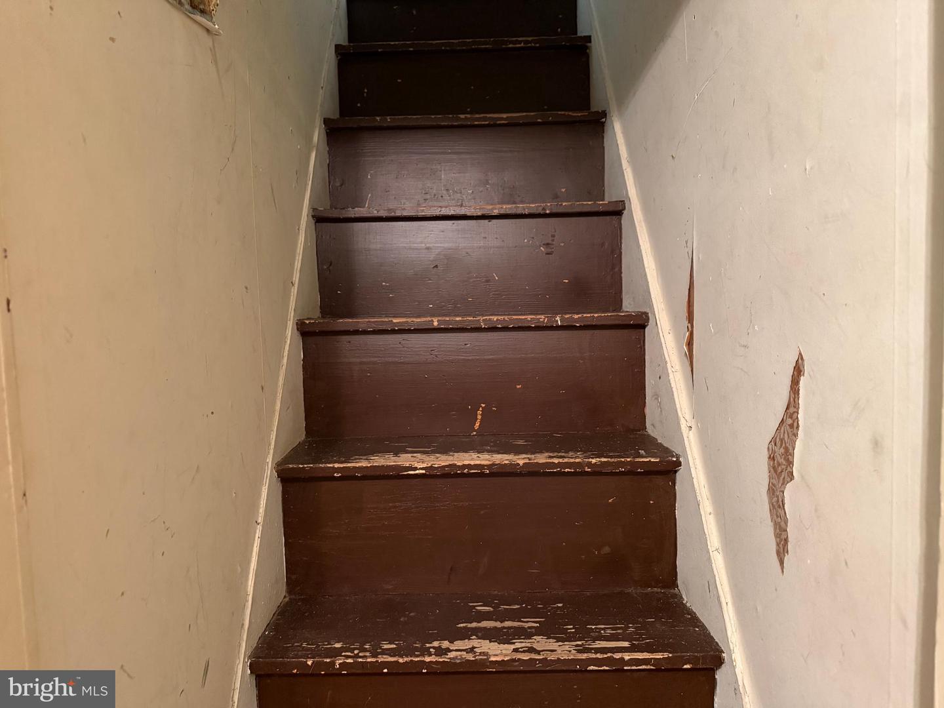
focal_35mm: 24
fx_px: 654
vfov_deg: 56.8
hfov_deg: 71.6
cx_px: 472
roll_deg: +1.3
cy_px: 354
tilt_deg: -2.6
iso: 800
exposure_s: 1/30
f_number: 1.78
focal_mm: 6.76
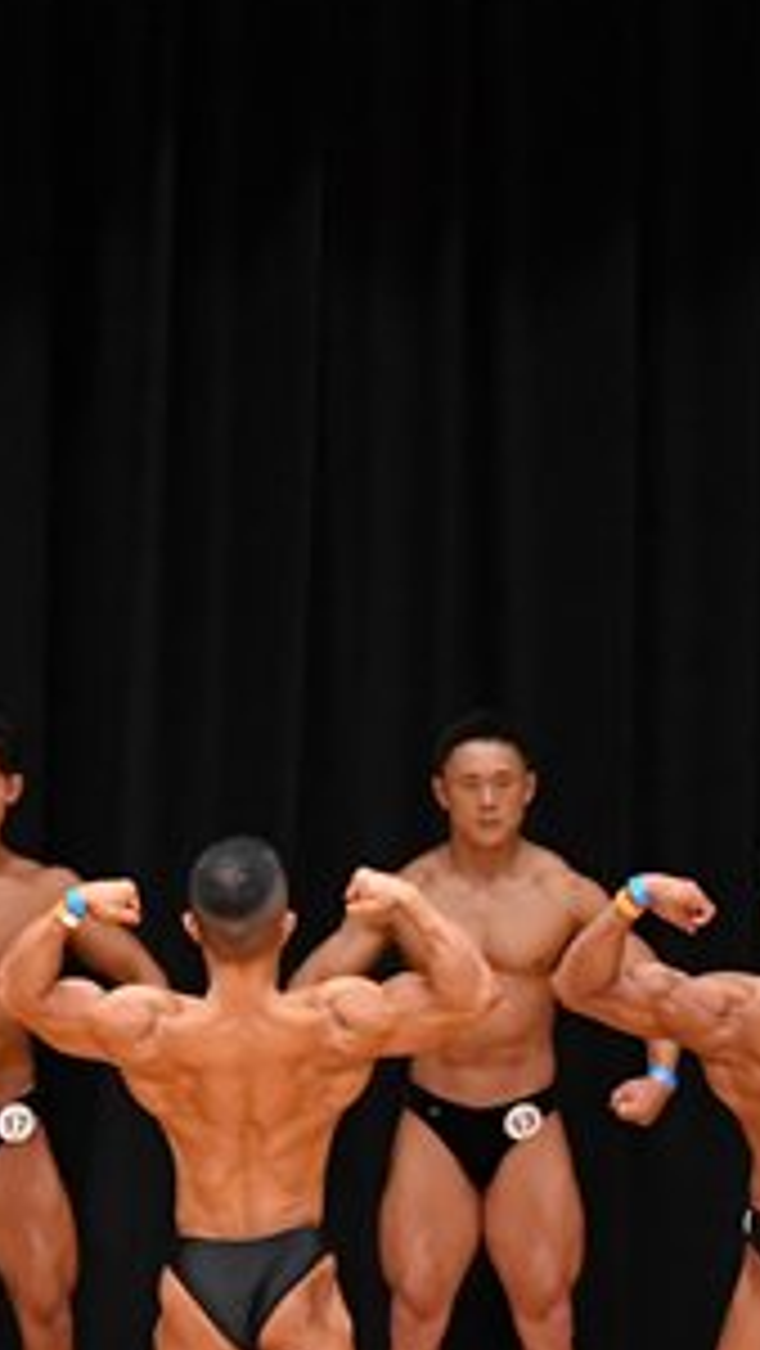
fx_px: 13062
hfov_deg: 3.3
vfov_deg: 5.9
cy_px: 1094
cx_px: 290
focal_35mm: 365
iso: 4000
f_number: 5.6
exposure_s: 1/400
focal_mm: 90
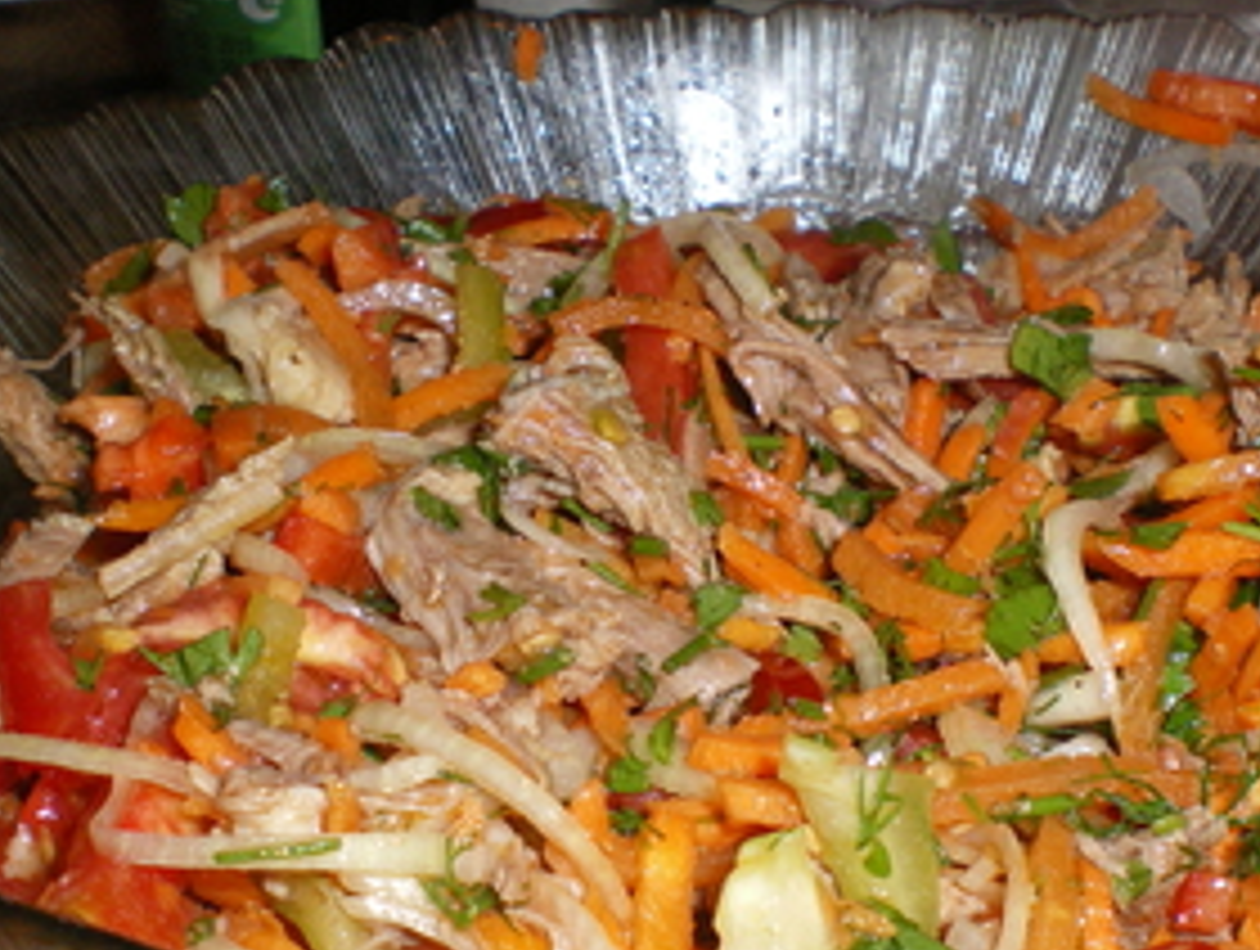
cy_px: 698
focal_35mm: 61
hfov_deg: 31.5
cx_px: 792
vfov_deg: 23.9
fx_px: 2224
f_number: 4.6
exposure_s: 1/50
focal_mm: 6.3
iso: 250
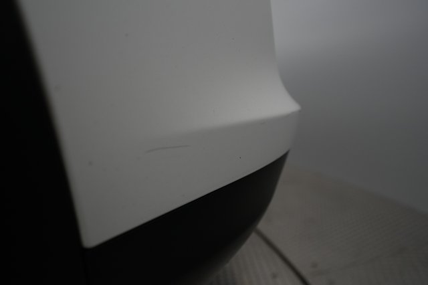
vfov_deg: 47.9
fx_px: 321
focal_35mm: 27
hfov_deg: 67.4
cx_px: 214
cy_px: 142
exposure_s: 1/125
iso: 1250
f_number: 5
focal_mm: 27
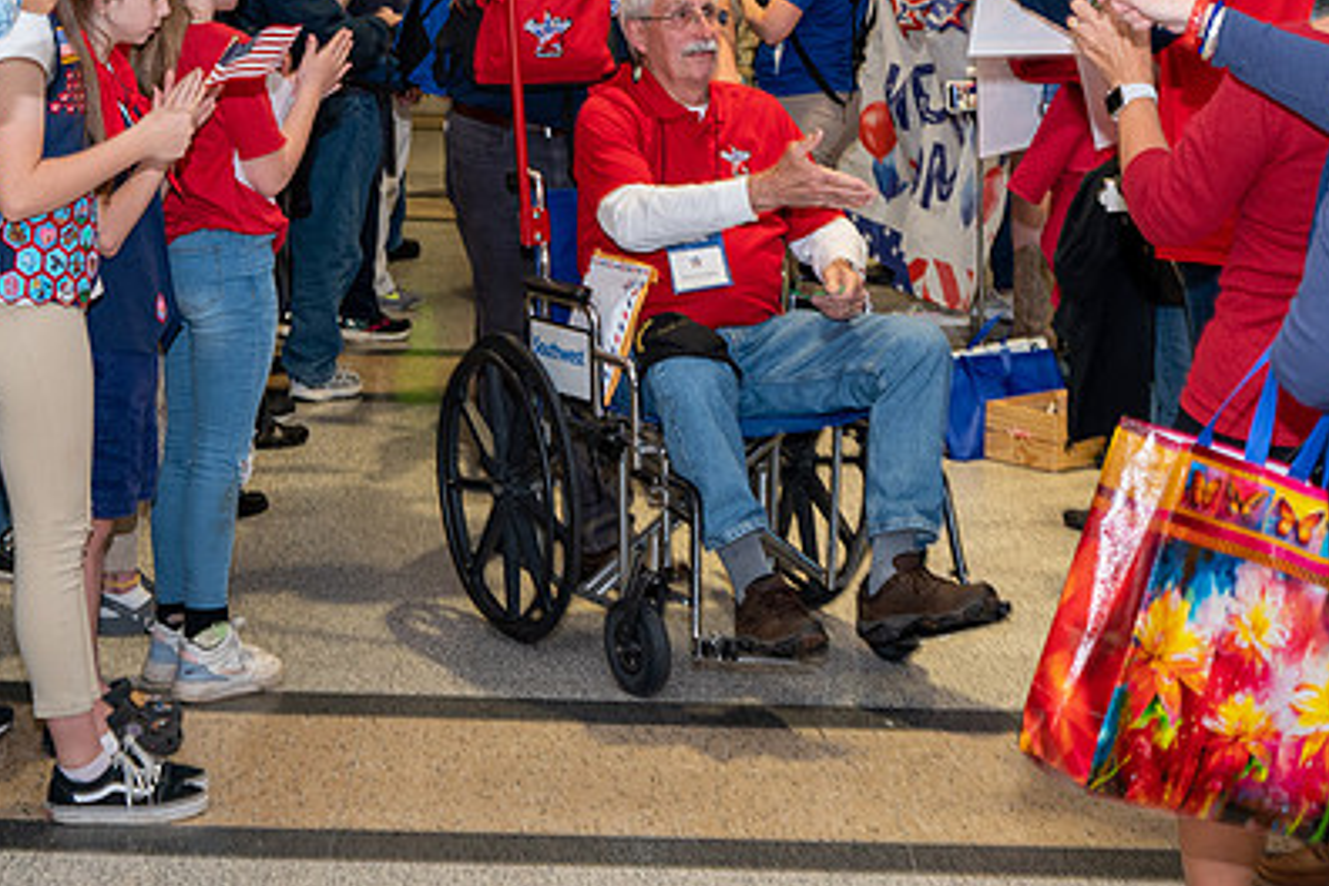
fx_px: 2916
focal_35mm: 79
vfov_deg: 17.3
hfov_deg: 25.7
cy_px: 383
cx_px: 581
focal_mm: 54
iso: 1400
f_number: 5.6
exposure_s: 1/40
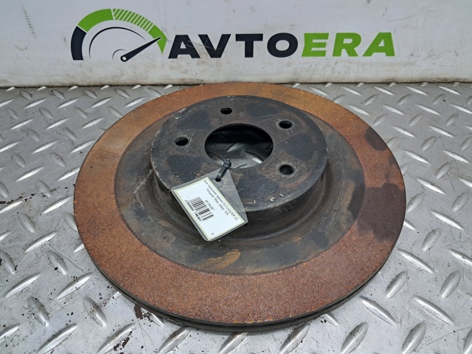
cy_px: 177
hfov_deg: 65.4
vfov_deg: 51.3
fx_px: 368
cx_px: 236
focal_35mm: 27
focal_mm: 4
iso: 125
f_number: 1.8
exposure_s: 1/50
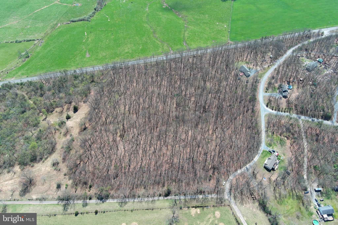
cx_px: 169
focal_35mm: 29
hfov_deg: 63.7
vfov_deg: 45.0
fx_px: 272
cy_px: 112
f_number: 2.8
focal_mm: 10.57
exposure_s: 1/493
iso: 100
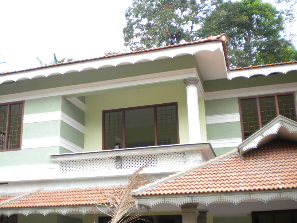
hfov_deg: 42.8
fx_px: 377
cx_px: 120
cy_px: 119
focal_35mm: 44
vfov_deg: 32.9
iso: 80
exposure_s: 1/115
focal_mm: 6.3
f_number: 3.1
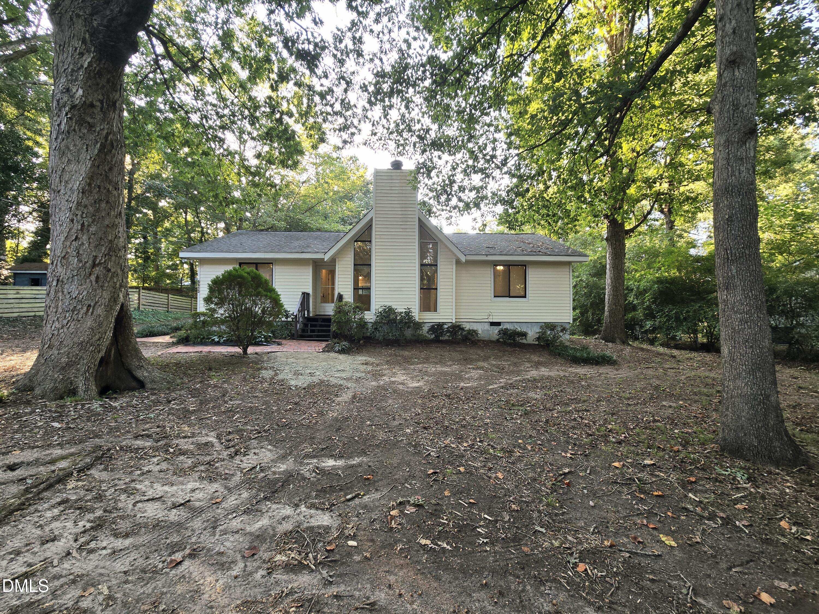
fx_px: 308
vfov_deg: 89.9
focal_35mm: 13
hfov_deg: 106.2
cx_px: 410
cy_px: 307
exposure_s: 1/60.2
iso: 50
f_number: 2.2
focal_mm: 2.2
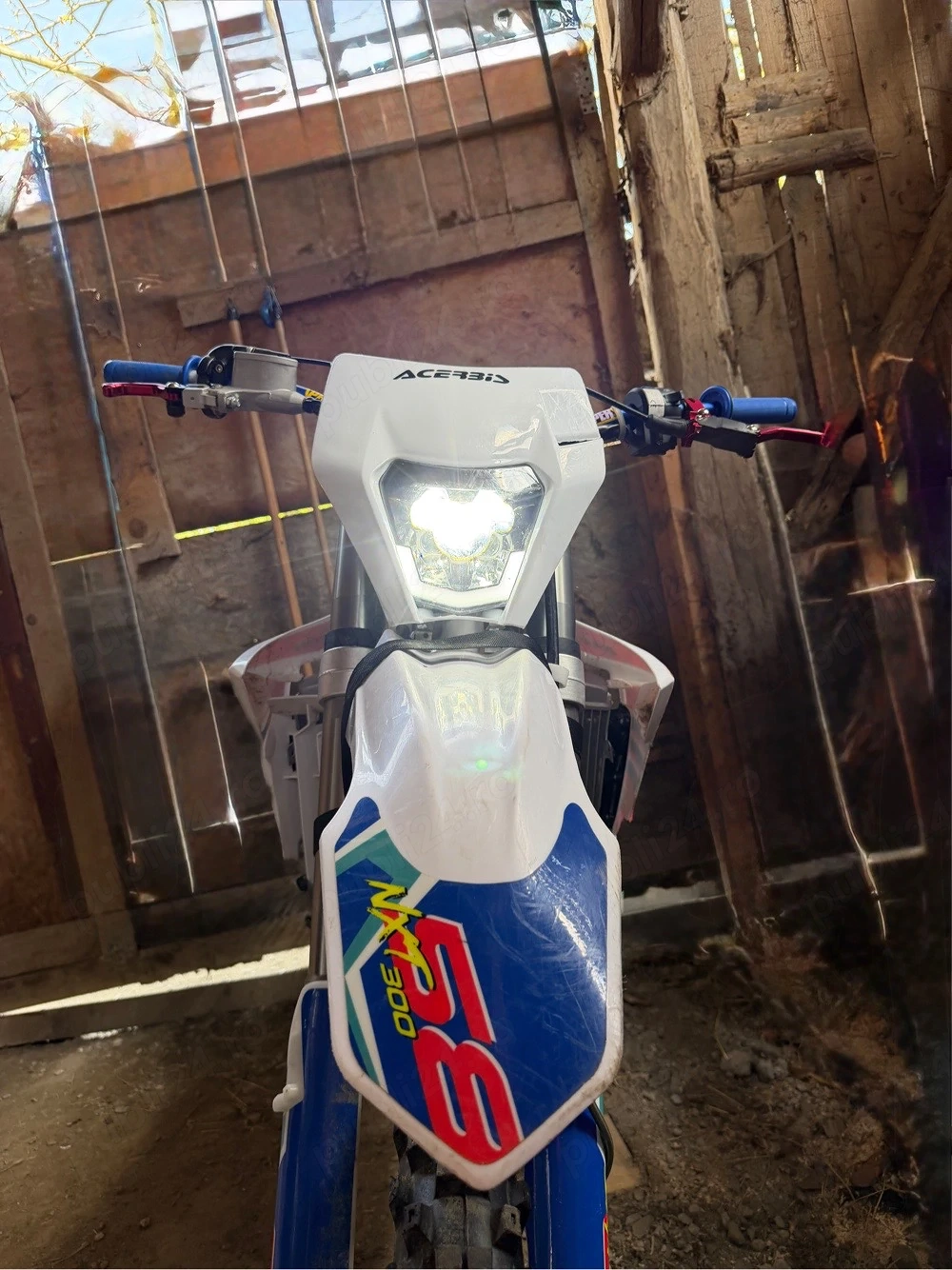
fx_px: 880
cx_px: 476
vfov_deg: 71.6
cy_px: 635
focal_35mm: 24
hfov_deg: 56.8
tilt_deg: -5.7
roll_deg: +10.6
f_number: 1.78
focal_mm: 6.76
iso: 125
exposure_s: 1/123
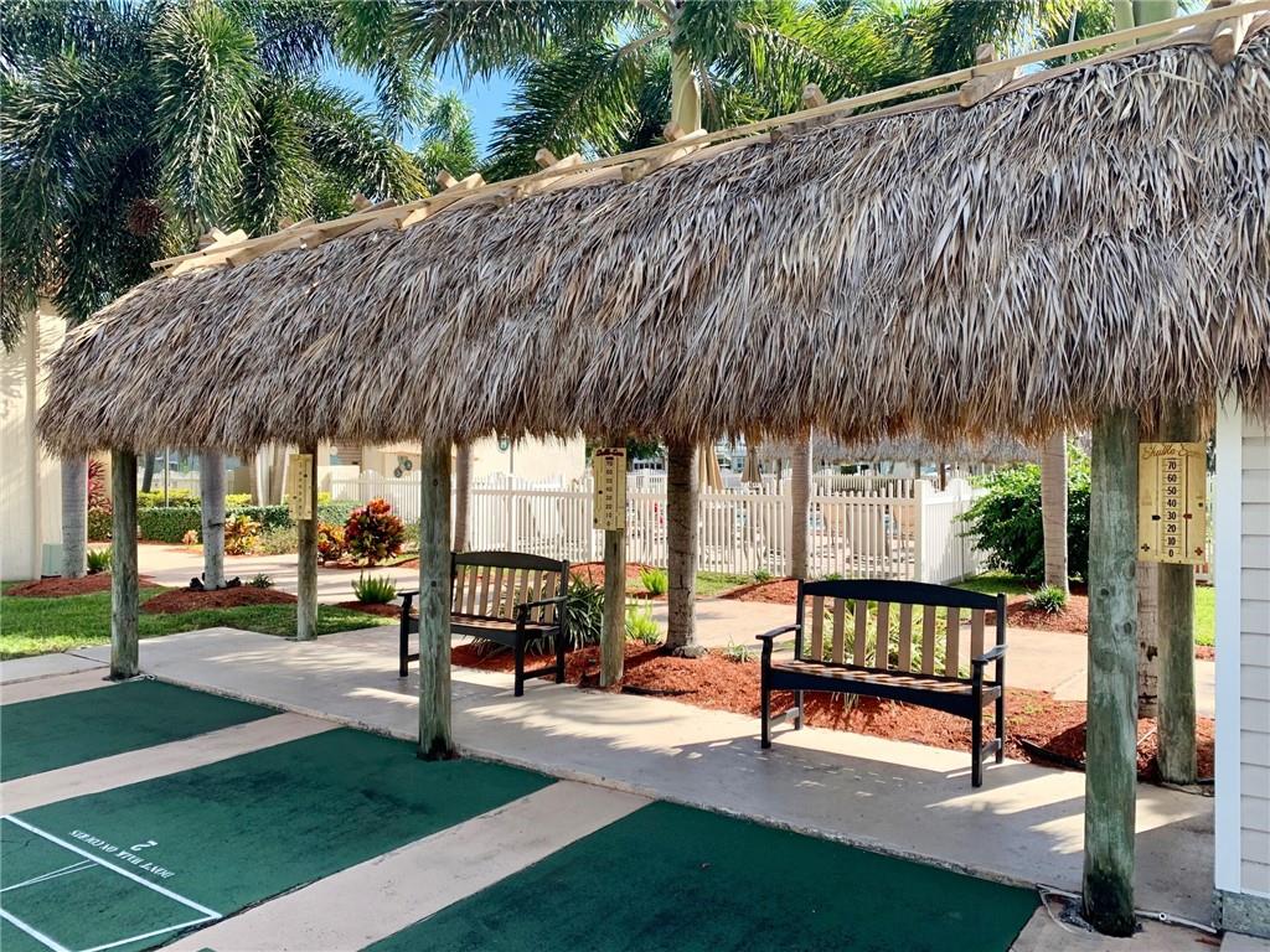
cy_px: 476
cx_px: 635
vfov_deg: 53.1
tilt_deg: +1.0
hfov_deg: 67.3
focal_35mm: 26
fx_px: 954
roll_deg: +0.4
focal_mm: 4.25
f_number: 1.8
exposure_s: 1/849
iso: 25
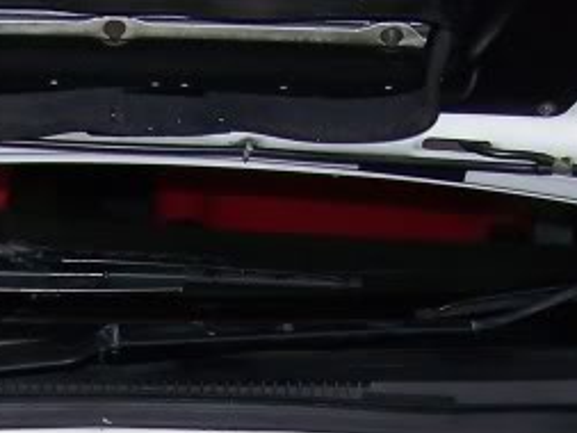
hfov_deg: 12.8
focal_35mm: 154
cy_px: 652
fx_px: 2568
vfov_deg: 9.4
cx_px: 130
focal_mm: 6.3
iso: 80
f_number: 2.8
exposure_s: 1/60
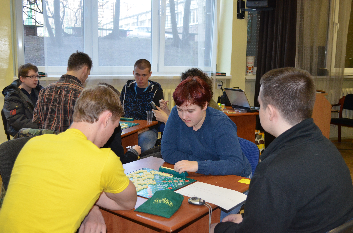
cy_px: 116
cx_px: 176
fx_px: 382
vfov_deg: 34.1
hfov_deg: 49.6
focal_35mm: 39
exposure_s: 1/60
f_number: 4.2
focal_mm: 26
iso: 1400
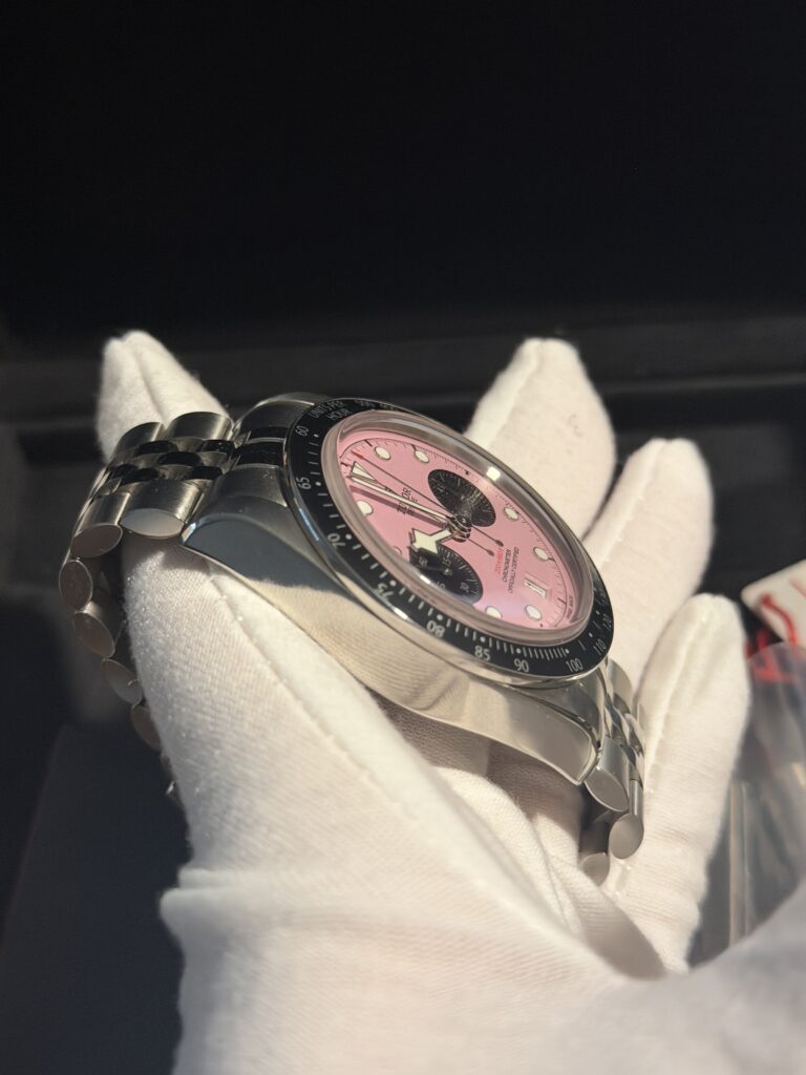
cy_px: 538
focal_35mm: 48
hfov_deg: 30.3
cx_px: 403
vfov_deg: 39.7
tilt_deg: -54.3
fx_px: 1490
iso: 400
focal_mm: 6.76
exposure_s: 1/40
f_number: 1.78
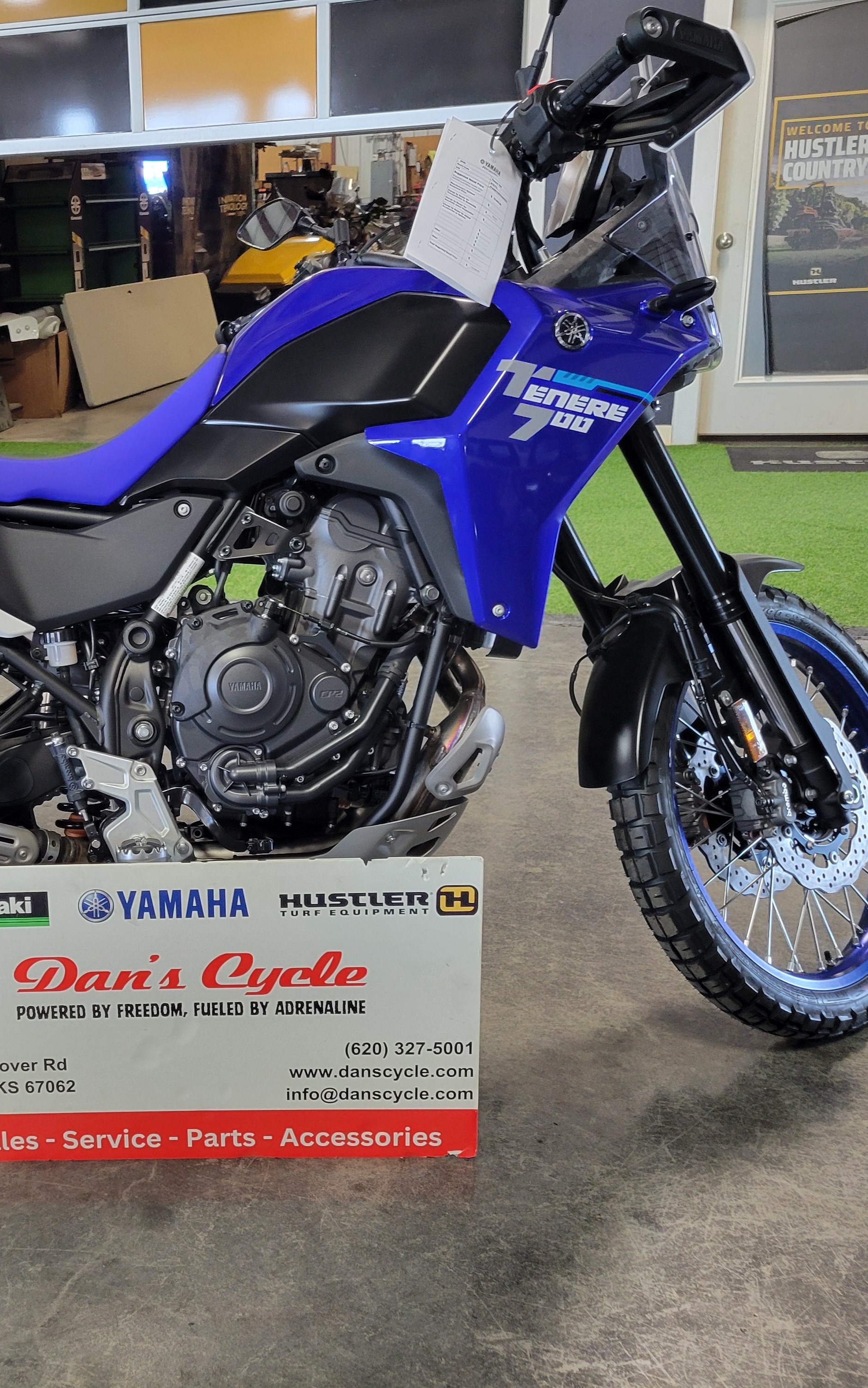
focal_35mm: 37
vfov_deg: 52.7
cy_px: 691
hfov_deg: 33.3
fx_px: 1400
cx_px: 159
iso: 250
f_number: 1.8
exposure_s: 1/60
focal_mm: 5.4
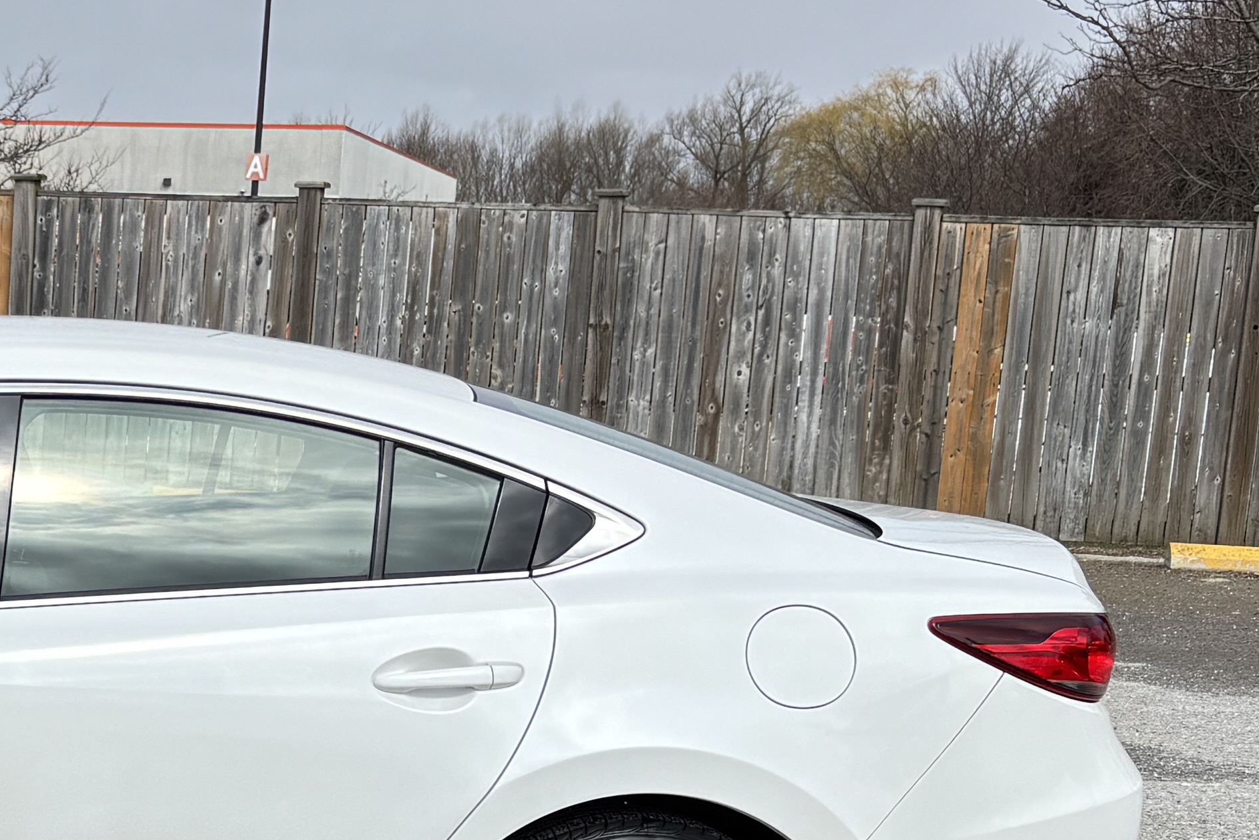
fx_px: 2867
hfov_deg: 22.8
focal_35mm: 82
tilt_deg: -10.4
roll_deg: -1.6
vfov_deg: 16.4
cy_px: 782
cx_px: -247
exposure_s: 1/1522
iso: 50
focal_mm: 5.96
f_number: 1.6
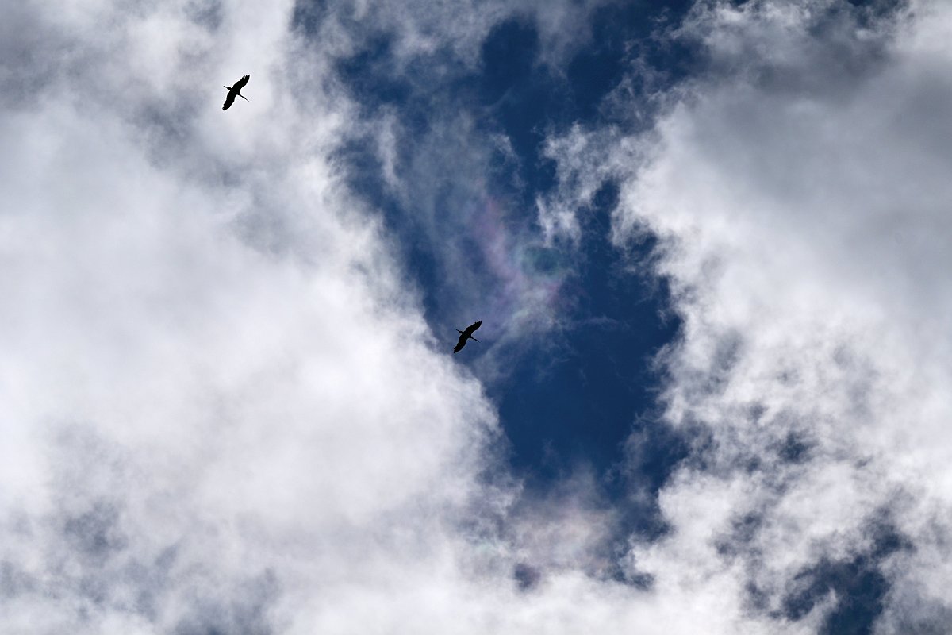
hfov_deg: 5.2
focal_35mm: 400
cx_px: 476
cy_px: 318
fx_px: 10577
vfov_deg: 3.4
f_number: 5.6
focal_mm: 400
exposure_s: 1/6400
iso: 64
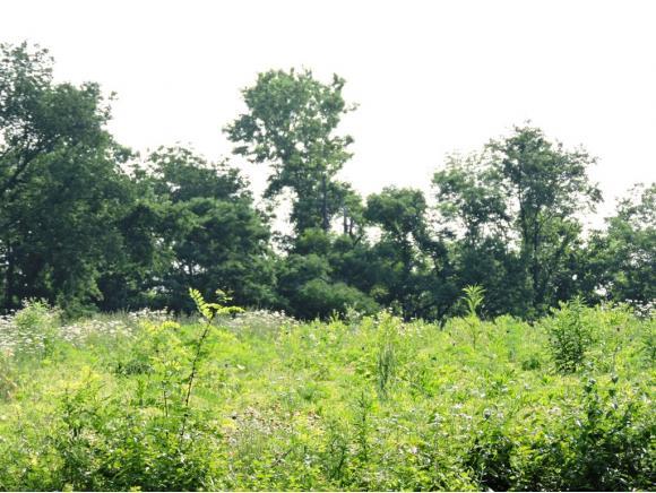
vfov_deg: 5.4
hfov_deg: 7.2
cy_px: 246
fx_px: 5216
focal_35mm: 275
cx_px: 328
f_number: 4.7
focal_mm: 49.1
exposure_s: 1/320
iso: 100
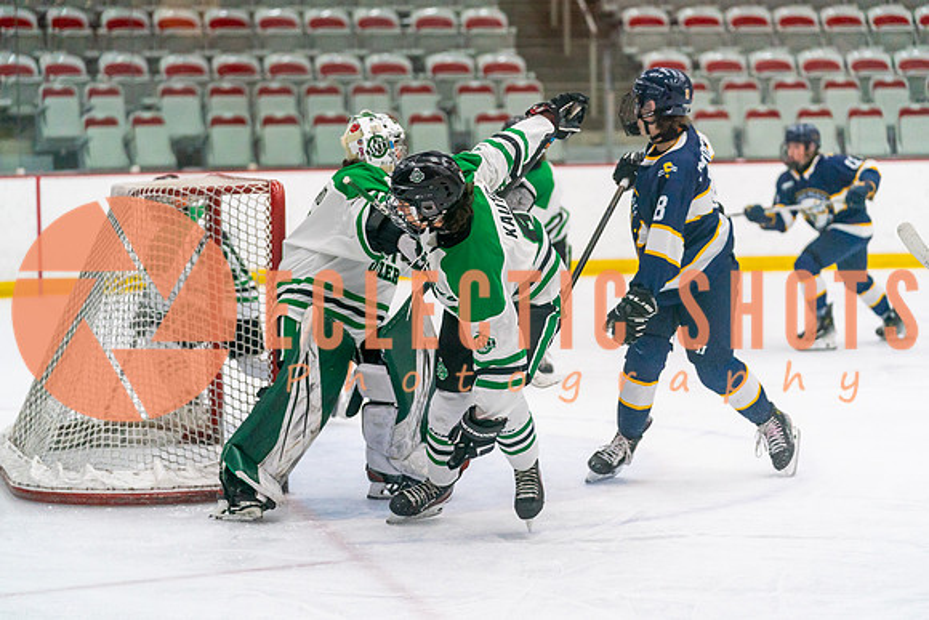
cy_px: 310
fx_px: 2875
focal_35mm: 111
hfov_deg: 18.4
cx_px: 464
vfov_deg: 12.3
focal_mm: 107
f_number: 2.8
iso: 4000
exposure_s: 1/1600
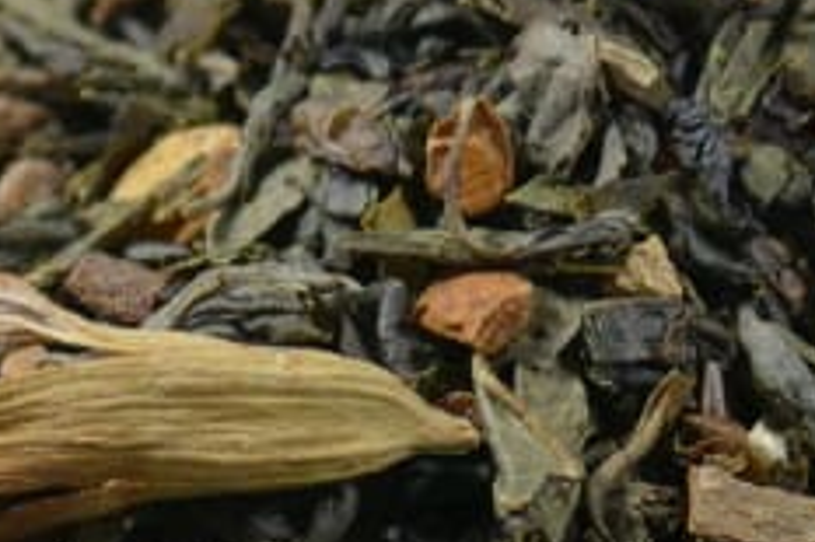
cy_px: 734
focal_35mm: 227
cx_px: 276
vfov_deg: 6.0
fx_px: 5135
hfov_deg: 9.1
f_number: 3.2
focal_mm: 16
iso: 320
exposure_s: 1/80
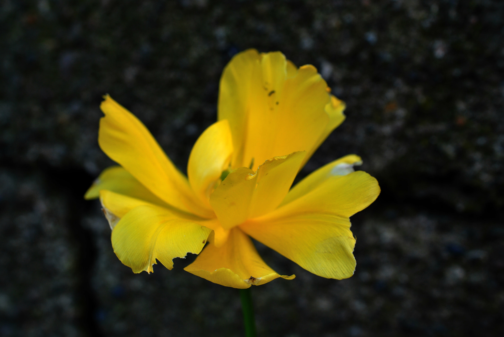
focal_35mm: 60
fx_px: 841
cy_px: 168
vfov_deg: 22.7
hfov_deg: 33.4
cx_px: 252
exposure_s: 1/60
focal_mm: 40
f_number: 8
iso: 160
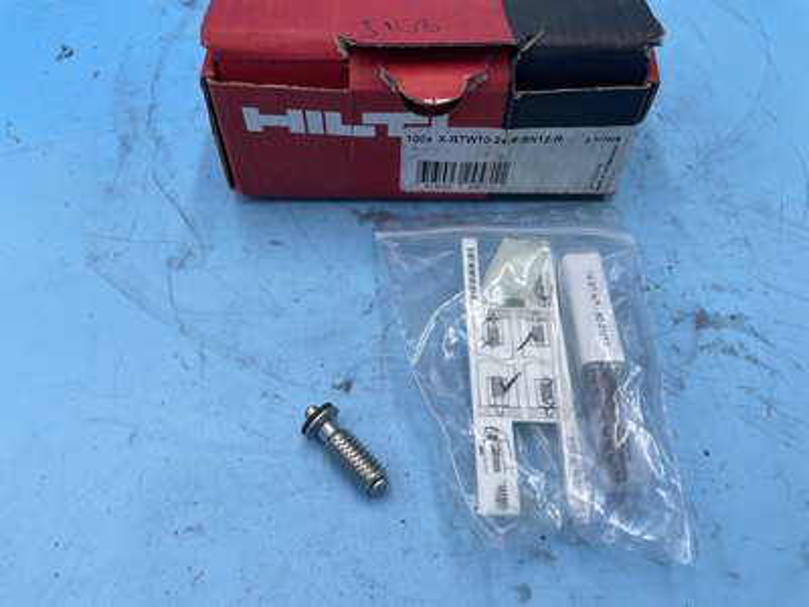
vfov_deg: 53.1
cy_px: 304
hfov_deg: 67.3
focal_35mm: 26
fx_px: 608
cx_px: 404
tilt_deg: -56.6
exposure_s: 1/509
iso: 32
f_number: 1.6
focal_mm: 4.2
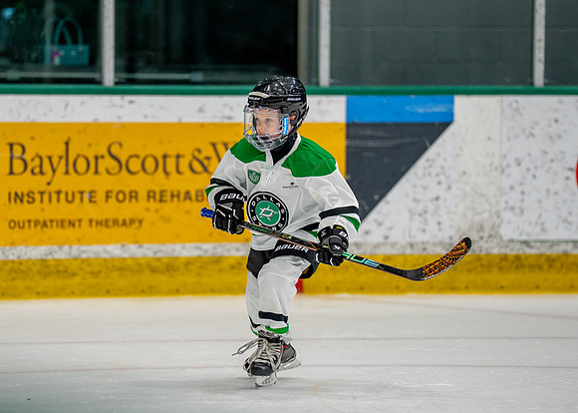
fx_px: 4723
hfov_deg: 7.0
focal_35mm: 288
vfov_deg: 5.0
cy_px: 197
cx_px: 211
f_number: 2.8
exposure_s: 1/1250
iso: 1000
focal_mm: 200
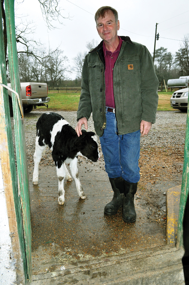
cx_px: 94
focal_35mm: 27
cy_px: 142
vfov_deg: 67.4
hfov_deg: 47.8
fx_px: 213
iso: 1000
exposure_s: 1/200
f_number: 9
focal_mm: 18
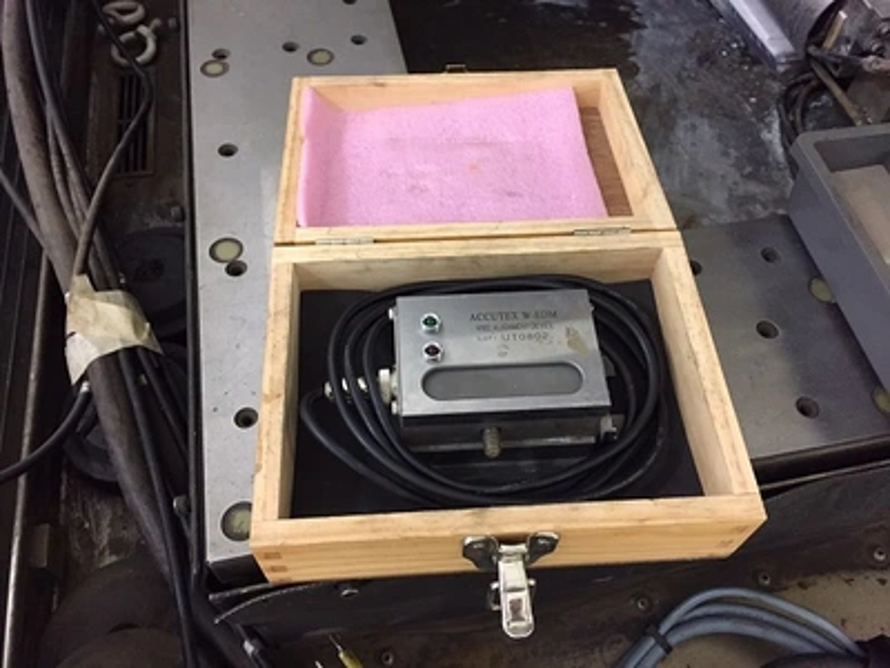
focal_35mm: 29
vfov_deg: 48.2
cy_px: 334
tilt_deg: -56.3
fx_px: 746
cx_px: 445
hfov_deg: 61.7
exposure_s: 1/30
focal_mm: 4.15
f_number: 2.2
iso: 200
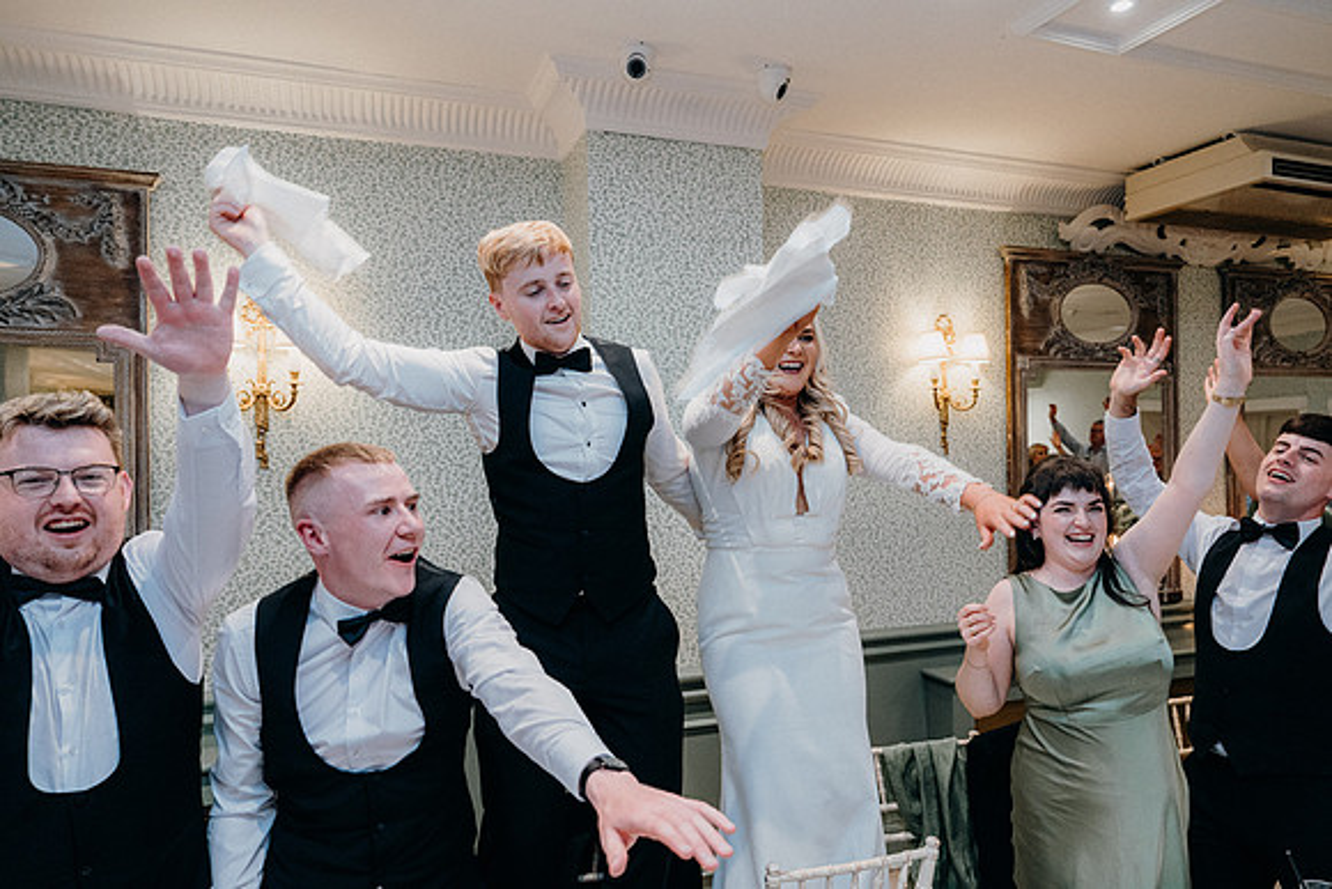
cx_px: 666
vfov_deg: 53.2
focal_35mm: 24
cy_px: 444
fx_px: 888
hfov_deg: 73.7
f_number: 3.5
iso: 2500
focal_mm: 24
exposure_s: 1/160
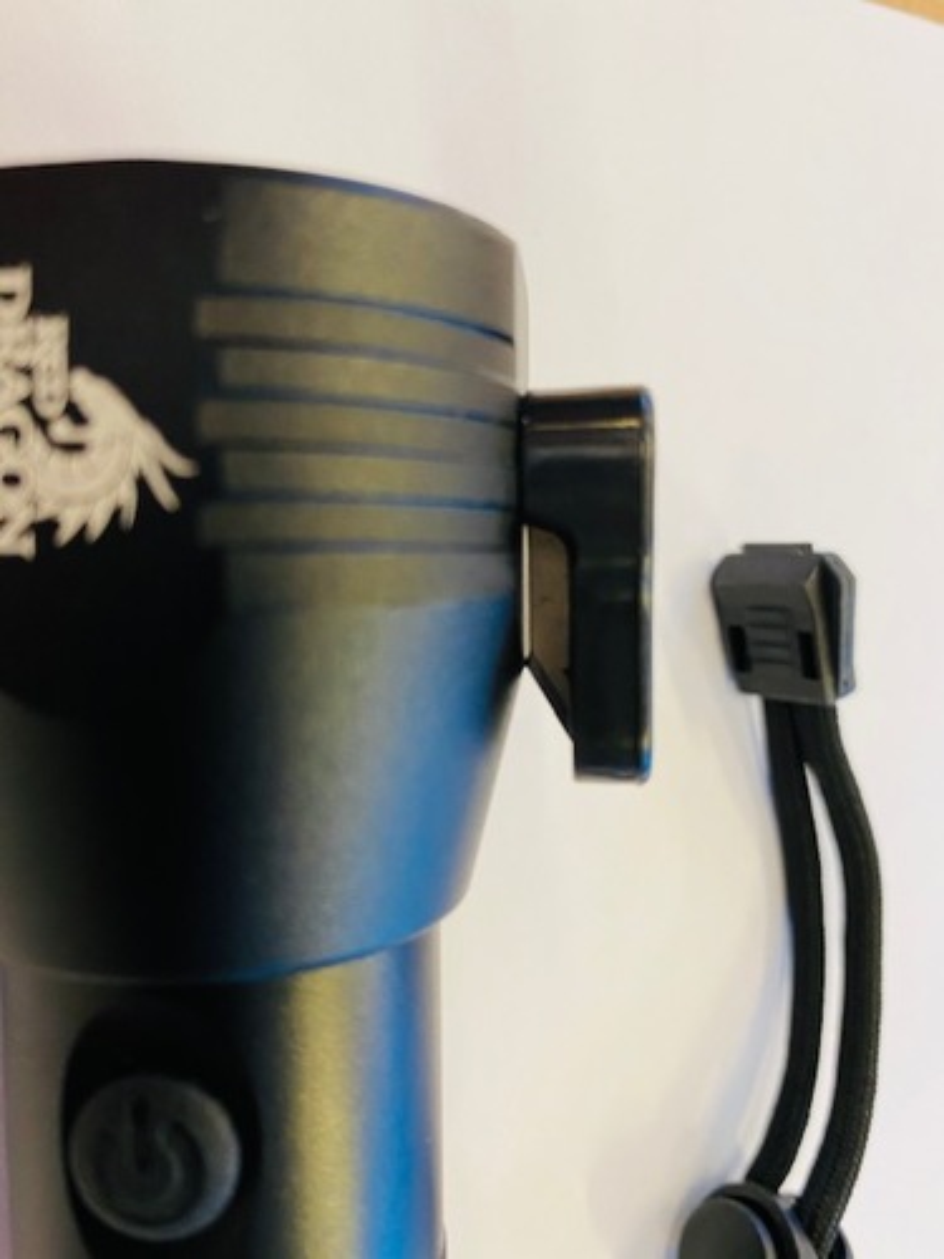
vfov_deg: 67.3
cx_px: 472
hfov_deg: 53.1
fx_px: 945
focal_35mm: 26
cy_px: 630
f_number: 1.8
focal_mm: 4.25
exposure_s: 1/50
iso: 100
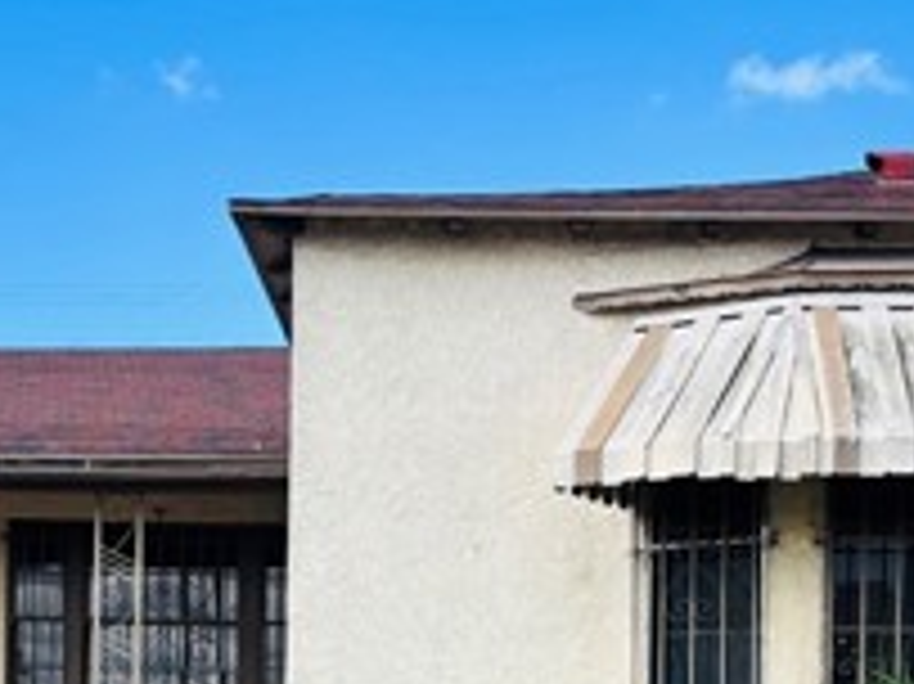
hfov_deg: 23.8
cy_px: 742
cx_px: 419
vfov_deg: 17.4
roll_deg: -1.7
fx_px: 2164
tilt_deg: +3.3
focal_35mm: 82
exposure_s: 1/1812
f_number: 1.6
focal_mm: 5.96
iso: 50
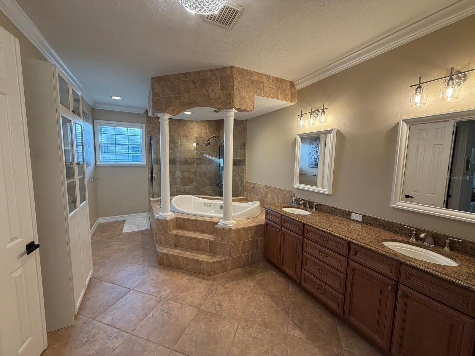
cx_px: 238
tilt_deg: -5.5
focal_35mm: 14
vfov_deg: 85.7
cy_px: 178
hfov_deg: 102.1
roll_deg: -0.4
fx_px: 192
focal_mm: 2.22
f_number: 2.2
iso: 200
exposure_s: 1/120
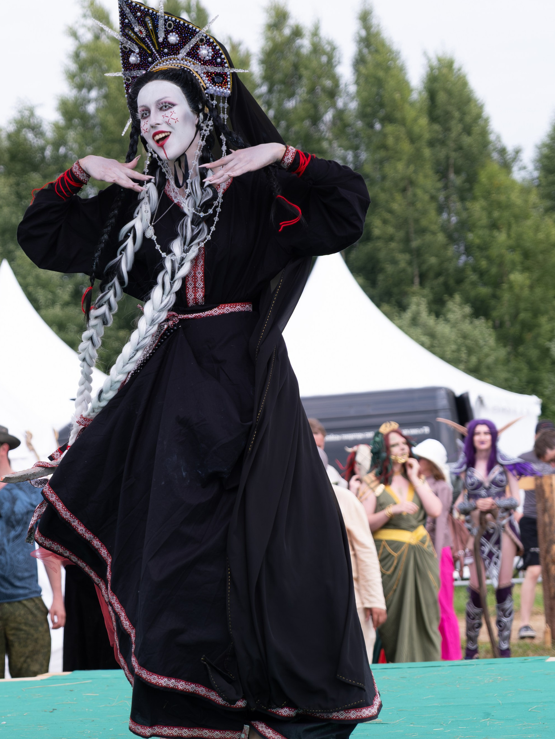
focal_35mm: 123
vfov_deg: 16.0
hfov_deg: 12.0
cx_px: 122
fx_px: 2629
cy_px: 361
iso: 320
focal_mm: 55
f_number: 3.2
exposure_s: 1/1600
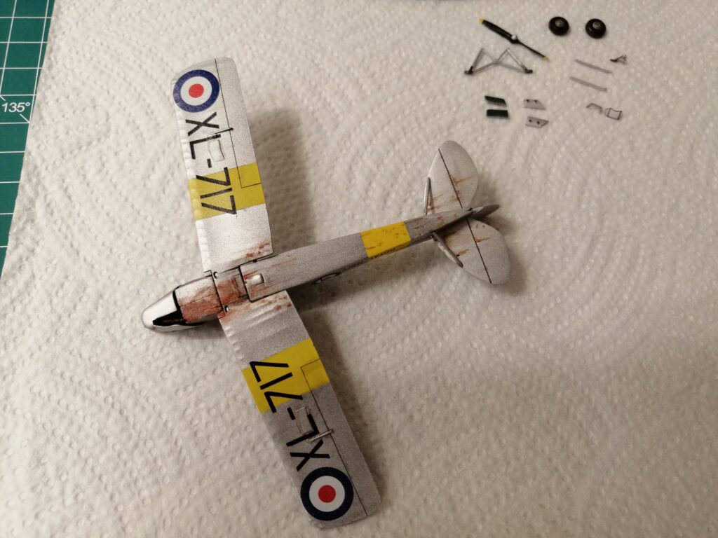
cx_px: 359
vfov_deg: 51.4
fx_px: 560
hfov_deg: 65.3
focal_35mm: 27
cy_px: 269
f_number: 1.8
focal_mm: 3.95
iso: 160
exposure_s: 1/33.3
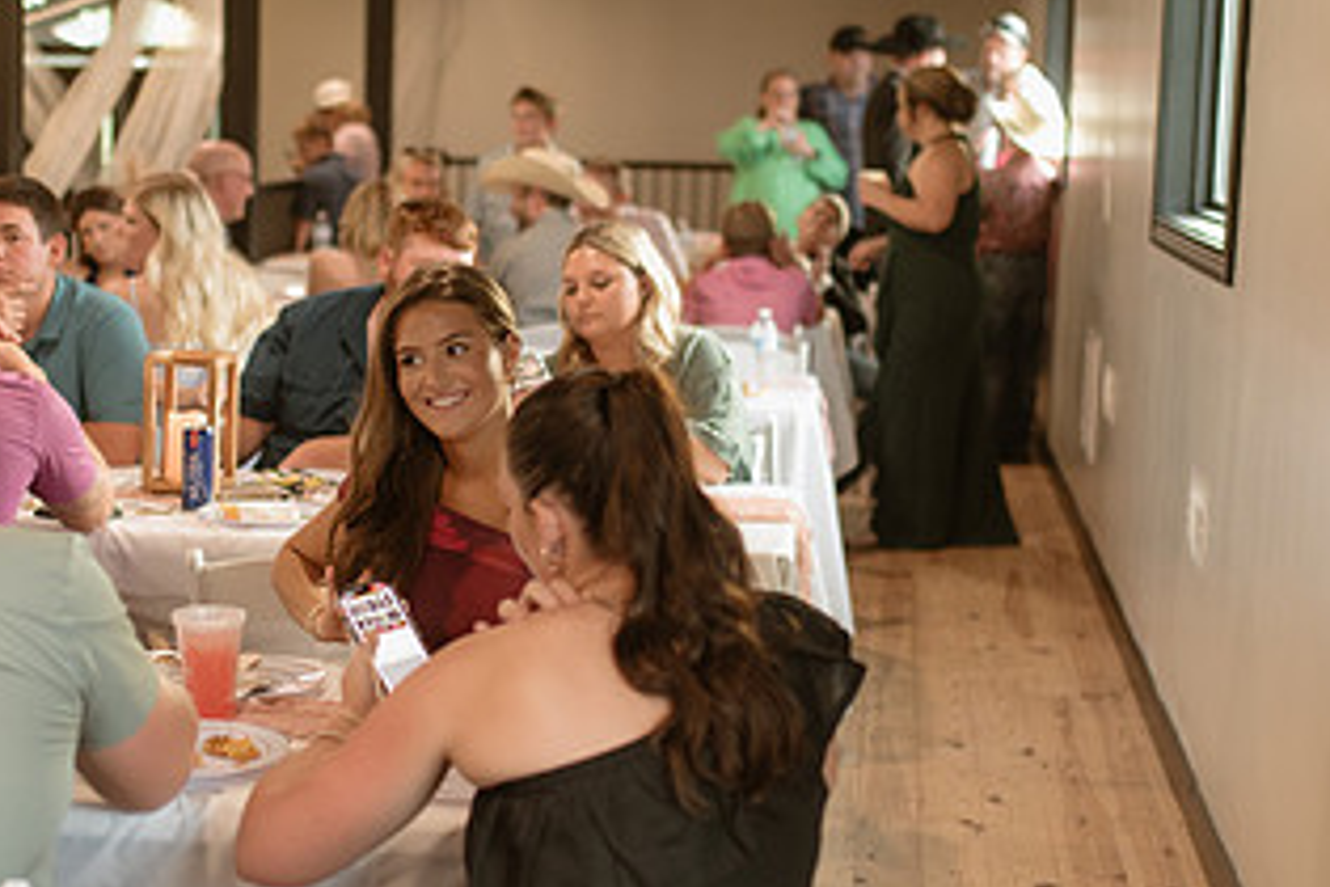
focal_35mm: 74
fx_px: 2734
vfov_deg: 18.4
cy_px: 475
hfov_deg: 27.2
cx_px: 429
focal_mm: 35
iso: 1250
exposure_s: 1/200
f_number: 1.4
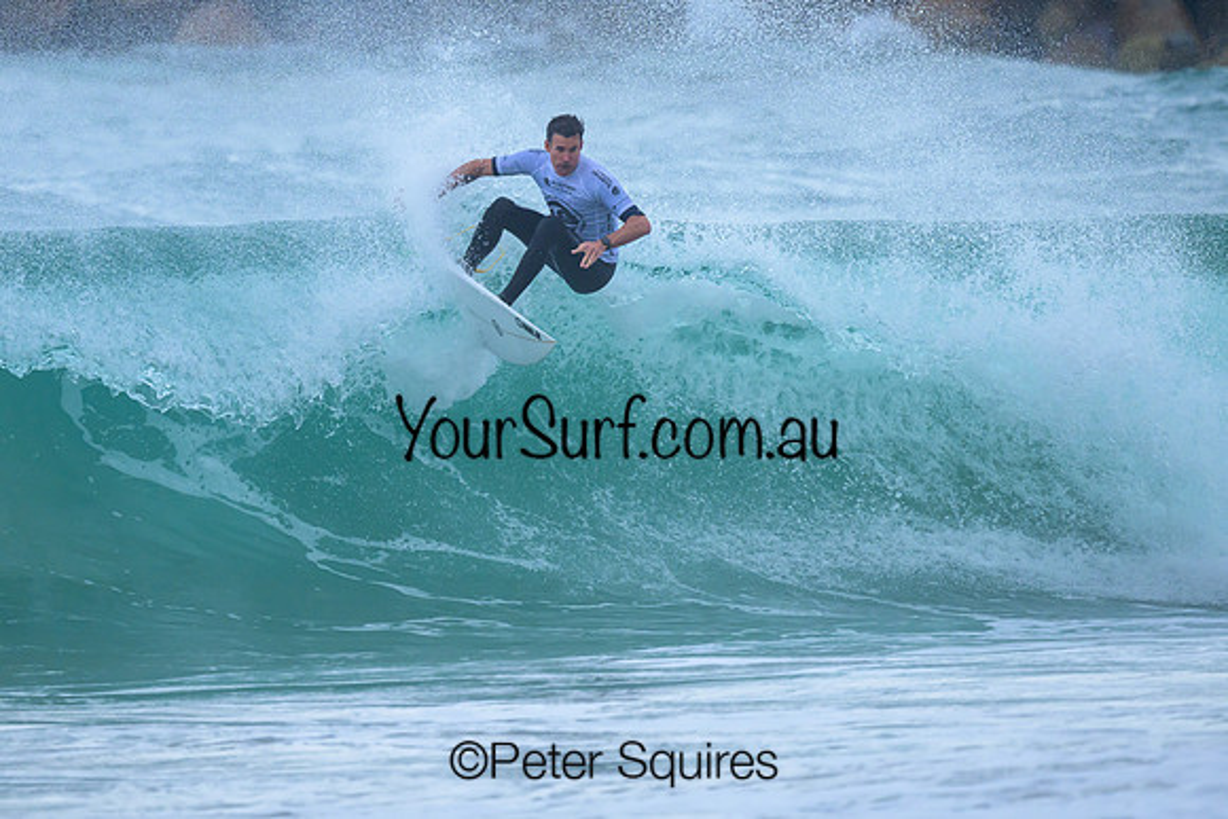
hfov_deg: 1.9
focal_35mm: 1100
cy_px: 374
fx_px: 37524
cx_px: 454
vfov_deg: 1.3
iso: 900
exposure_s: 1/2000
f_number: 6.3
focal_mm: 800
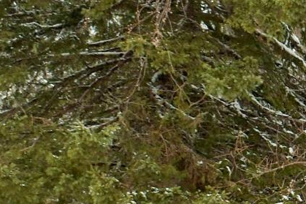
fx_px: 2192
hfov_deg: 7.6
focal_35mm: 258
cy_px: 170
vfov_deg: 5.3
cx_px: 650
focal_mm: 24
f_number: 5
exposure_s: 1/200
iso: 100
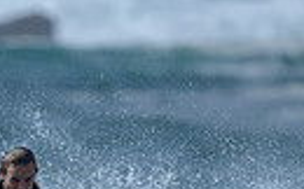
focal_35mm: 3714
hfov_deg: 0.6
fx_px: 30744
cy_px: 316
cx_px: -154
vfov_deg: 0.4
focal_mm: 800
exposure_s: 1/2000
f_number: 6.3
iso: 140
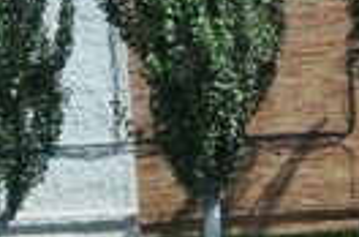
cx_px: 672
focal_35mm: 164
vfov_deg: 7.7
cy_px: 595
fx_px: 1630
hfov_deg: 11.5
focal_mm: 18
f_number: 14
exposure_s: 1/640
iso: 1000
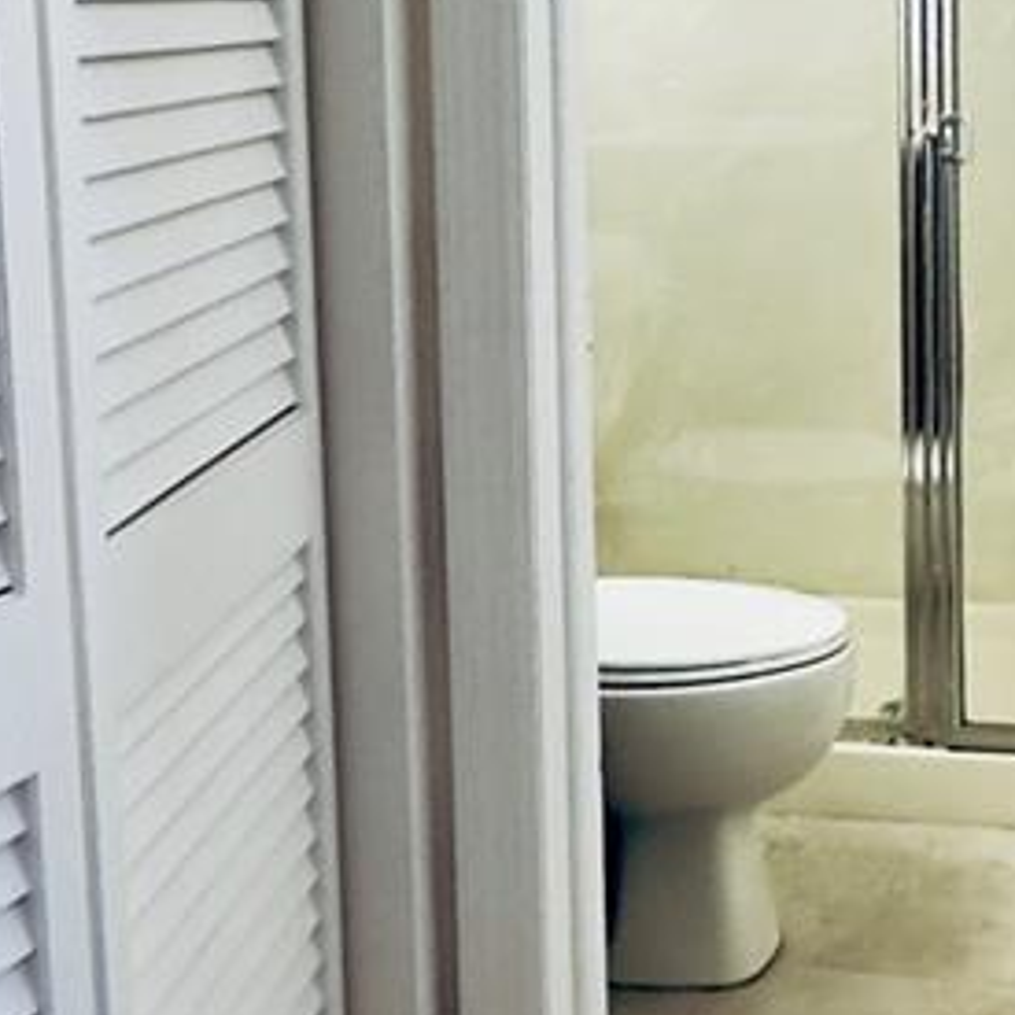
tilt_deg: -6.4
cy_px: 240
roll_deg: -0.1
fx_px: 1791
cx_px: 812
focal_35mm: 54
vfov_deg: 31.0
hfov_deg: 30.8
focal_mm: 2.22
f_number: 2.2
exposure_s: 1/120
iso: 320
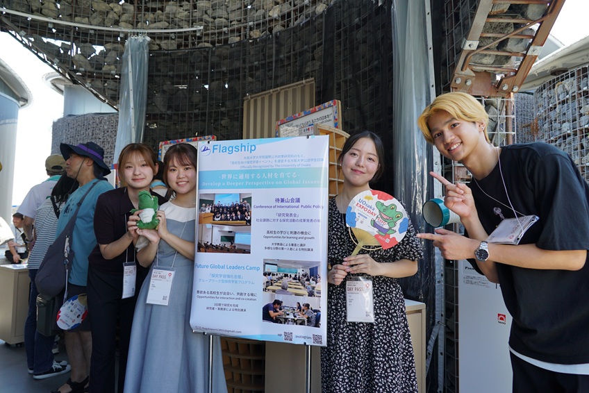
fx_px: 393
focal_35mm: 24
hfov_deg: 73.7
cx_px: 294
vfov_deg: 53.2
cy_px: 196
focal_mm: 24
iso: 100
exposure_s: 1/80
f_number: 5
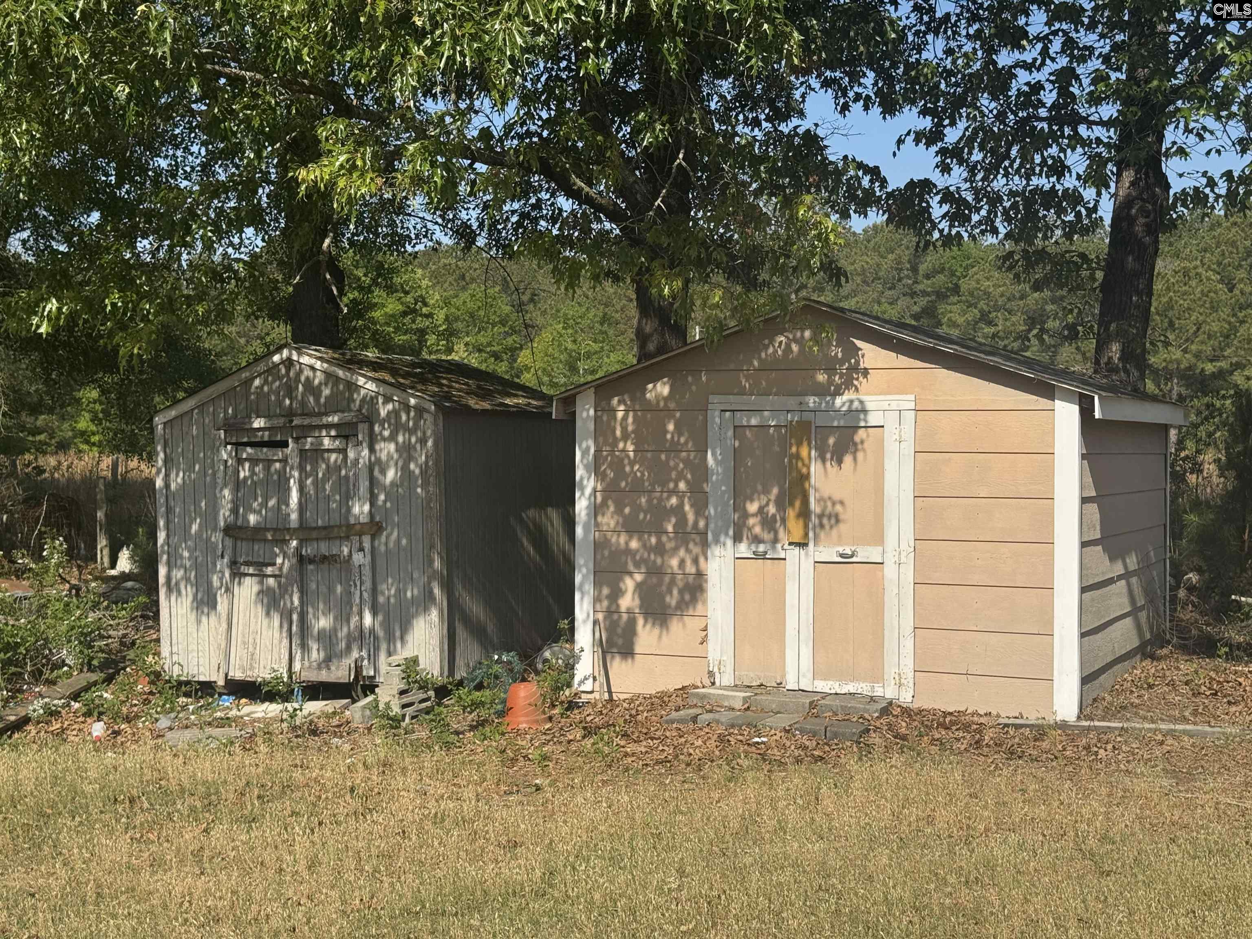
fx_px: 1736
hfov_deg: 39.7
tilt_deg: -2.4
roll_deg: -1.0
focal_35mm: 48
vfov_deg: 30.3
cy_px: 470
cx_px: 626
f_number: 1.78
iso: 64
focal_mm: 6.76
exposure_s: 1/4608
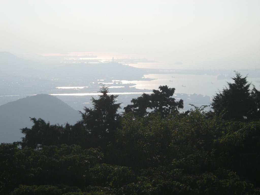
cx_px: 130
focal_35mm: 105
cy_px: 98
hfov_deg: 18.7
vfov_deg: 14.1
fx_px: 789
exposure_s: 1/314
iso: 50
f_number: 9.4
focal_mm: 17.1
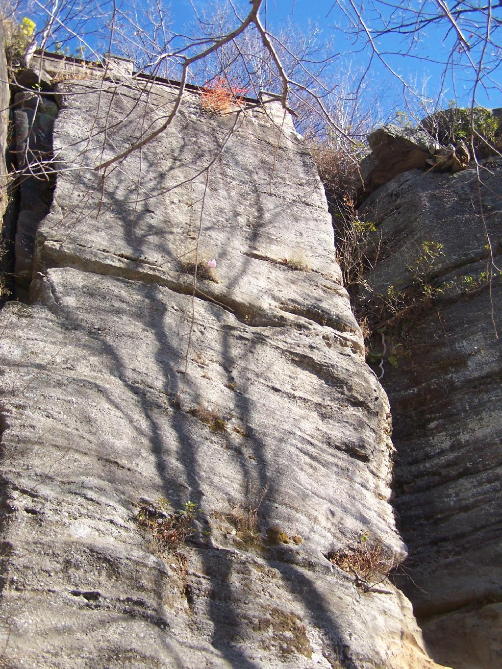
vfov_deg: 49.0
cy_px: 334
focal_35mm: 38
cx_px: 251
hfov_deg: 37.7
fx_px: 735
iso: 100
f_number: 2.8
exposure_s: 1/500
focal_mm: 6.3
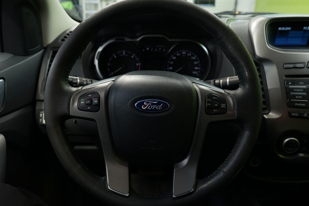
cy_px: 103
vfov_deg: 46.4
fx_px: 240
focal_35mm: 28
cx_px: 154
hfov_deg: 65.5
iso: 1600
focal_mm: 28
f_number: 5.6
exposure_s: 1/40
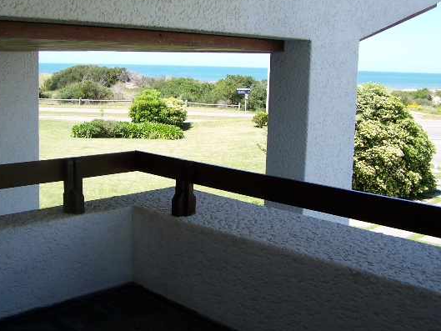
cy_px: 134
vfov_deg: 31.5
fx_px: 586
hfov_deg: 41.1
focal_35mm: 46
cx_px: 188
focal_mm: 6.3
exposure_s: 1/400
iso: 80
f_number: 2.8
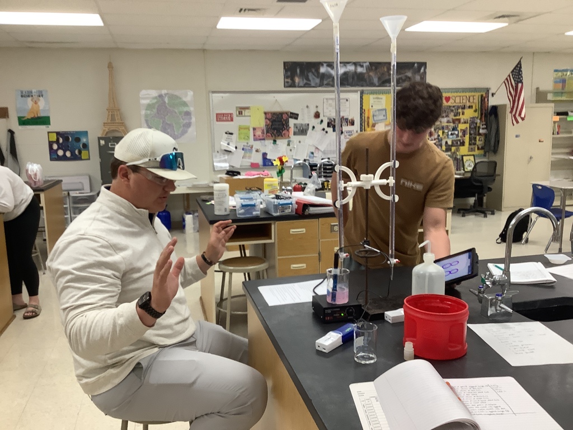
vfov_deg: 45.4
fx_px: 513
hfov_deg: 58.4
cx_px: 286
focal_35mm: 31
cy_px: 215
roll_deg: +0.2
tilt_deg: -10.9
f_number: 2.4
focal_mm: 3.3
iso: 100
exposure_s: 1/60
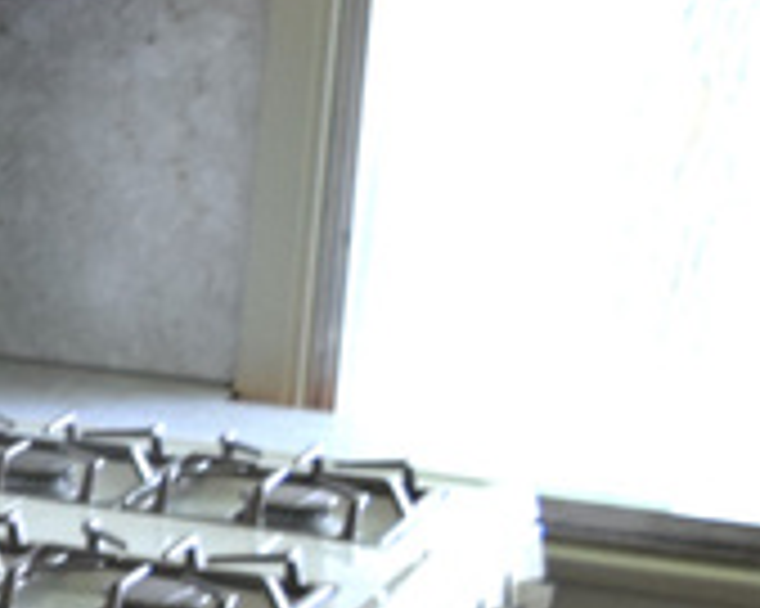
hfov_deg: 11.0
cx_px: -940
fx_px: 3462
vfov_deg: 9.9
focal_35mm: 154
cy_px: 610
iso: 500
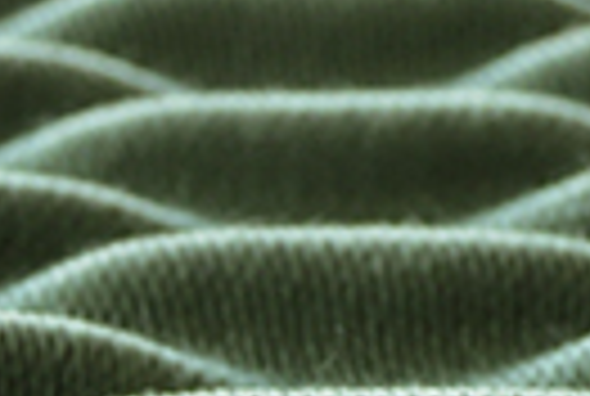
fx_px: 4599
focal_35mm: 280
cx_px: 23
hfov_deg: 7.3
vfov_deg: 4.9
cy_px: 628
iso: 1000
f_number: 4.2
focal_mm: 30
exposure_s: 1/60
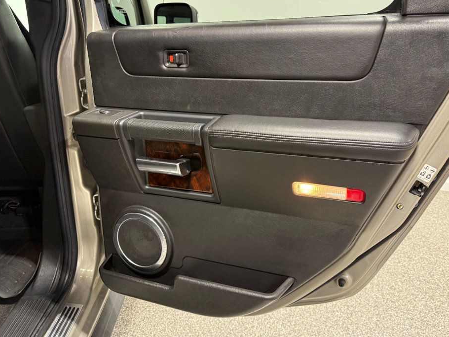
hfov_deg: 65.2
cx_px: 246
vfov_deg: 51.3
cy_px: 150
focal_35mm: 27
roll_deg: -0.2
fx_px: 350
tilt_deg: -10.9
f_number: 1.78
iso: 200
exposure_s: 1/60
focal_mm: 6.76
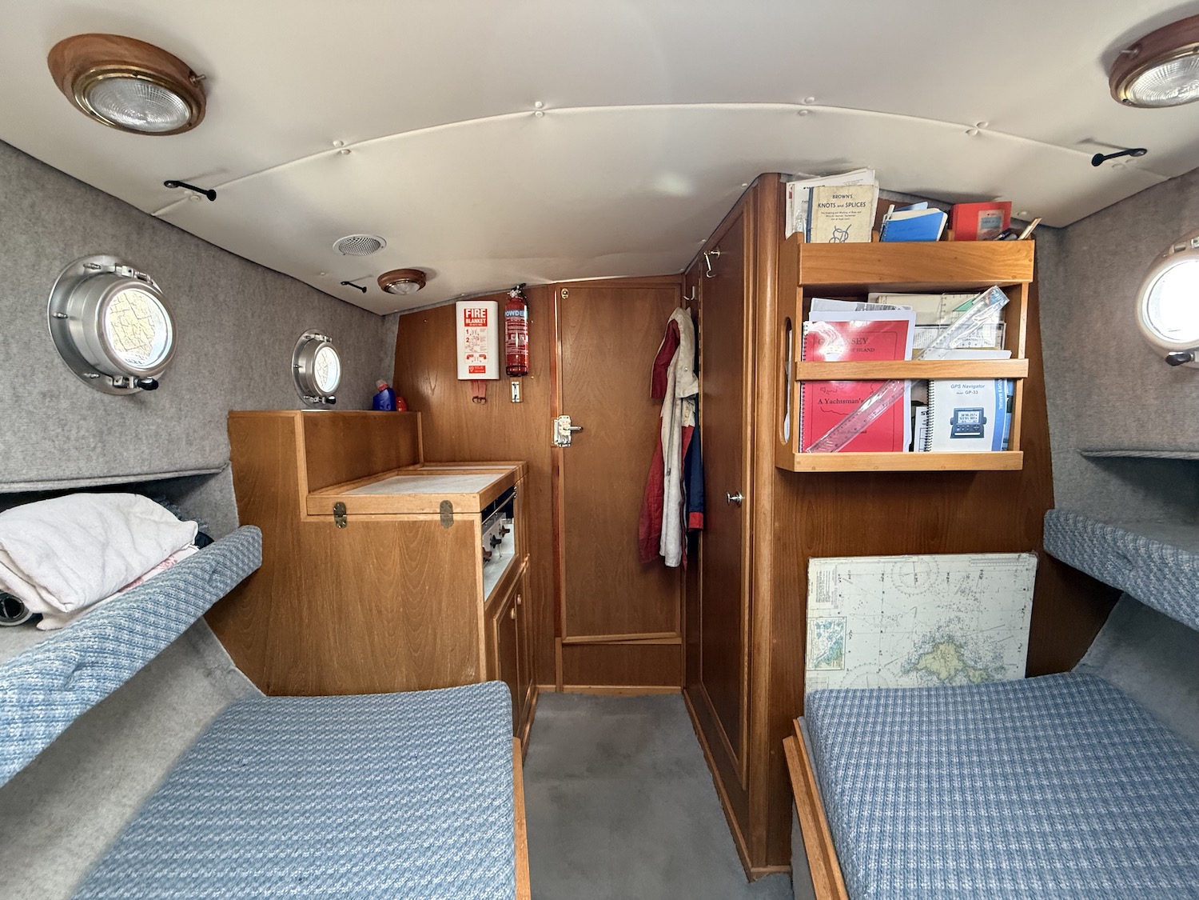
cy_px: 450
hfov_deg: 102.1
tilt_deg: -5.7
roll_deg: +0.6
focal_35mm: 14
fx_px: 485
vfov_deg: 85.7
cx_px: 600
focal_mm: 2.22
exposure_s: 1/84
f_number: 2.2
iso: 320
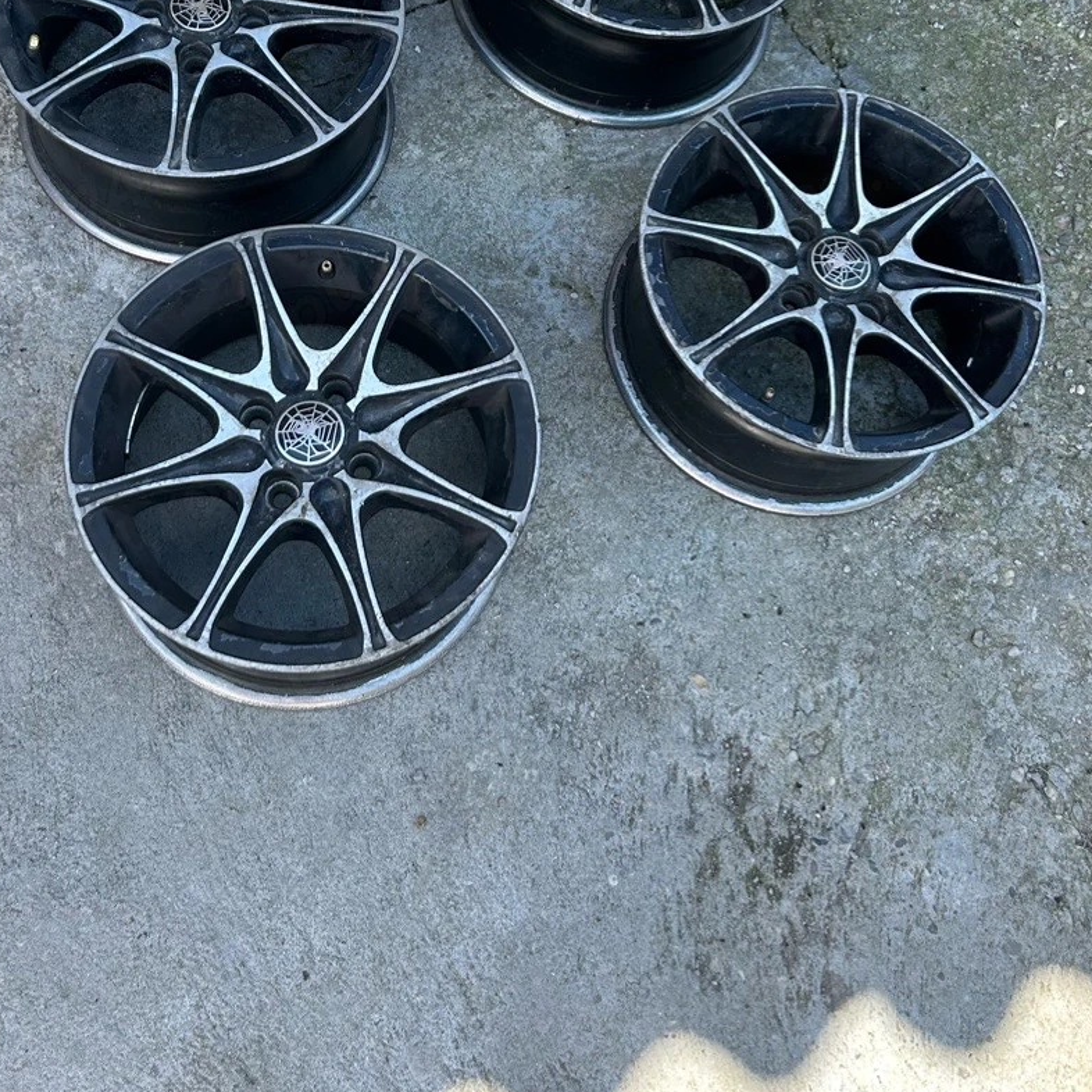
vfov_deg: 41.6
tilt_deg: -60.8
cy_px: 282
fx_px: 1392
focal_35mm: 39
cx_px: 524
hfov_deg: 42.8
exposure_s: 1/523
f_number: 1.5
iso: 50
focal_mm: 5.7
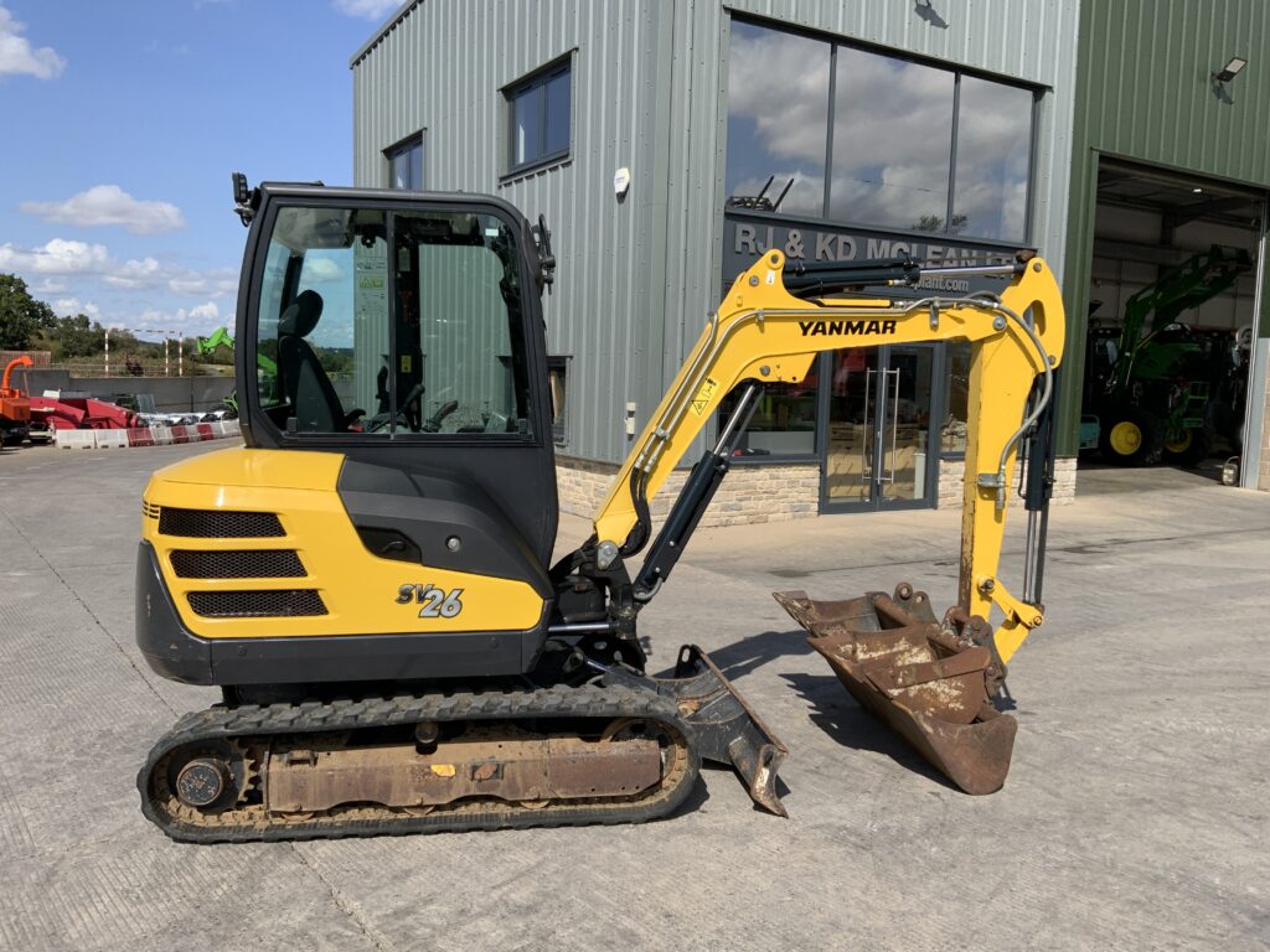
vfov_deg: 48.2
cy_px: 476
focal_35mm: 29
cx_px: 635
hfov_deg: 61.7
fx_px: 1064
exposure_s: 1/2141
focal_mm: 3
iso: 16
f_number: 1.8
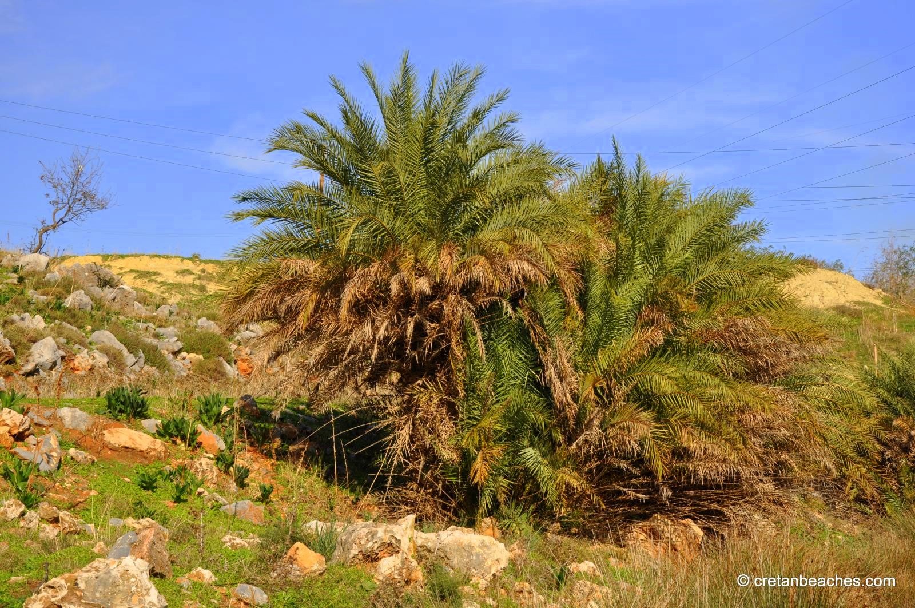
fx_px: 1523
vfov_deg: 22.6
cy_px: 304
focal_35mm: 60
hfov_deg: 33.4
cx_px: 458
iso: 200
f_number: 7.1
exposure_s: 1/200
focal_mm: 40
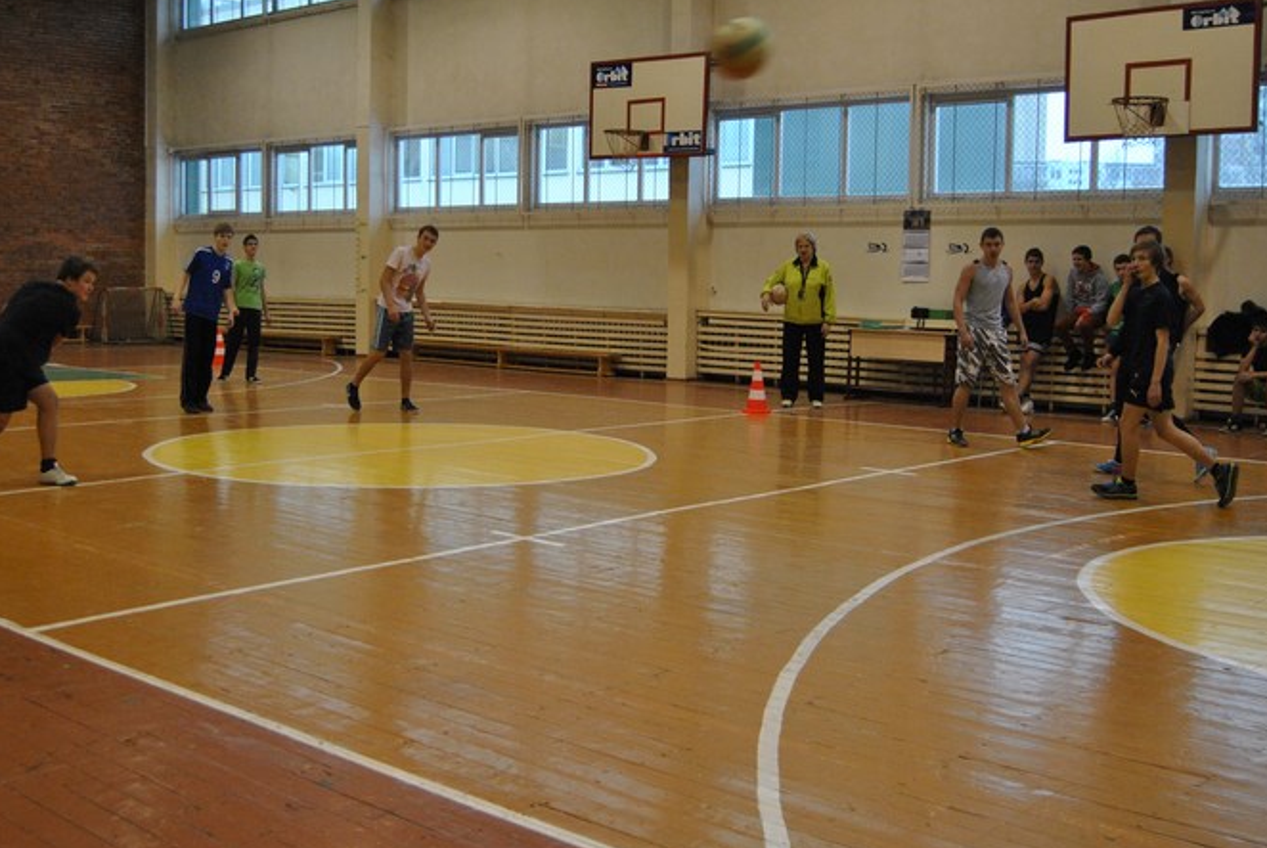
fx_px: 1445
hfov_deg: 47.1
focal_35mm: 41
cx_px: 505
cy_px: 373
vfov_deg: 32.7
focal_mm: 22
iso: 800
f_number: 3.5
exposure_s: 1/200
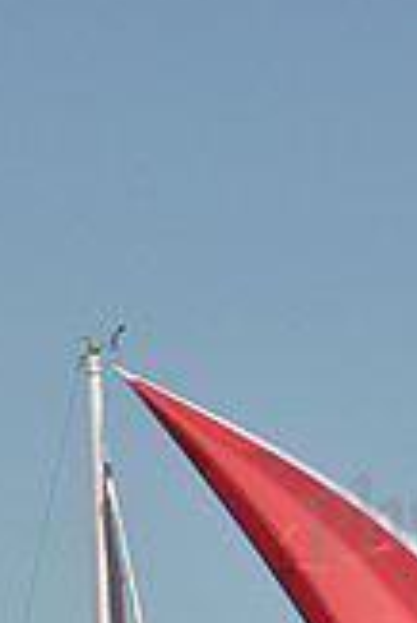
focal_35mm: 426
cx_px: 101
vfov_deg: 4.8
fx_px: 7386
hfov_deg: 3.2
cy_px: 1078
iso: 320
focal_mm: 120
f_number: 14
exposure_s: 1/640
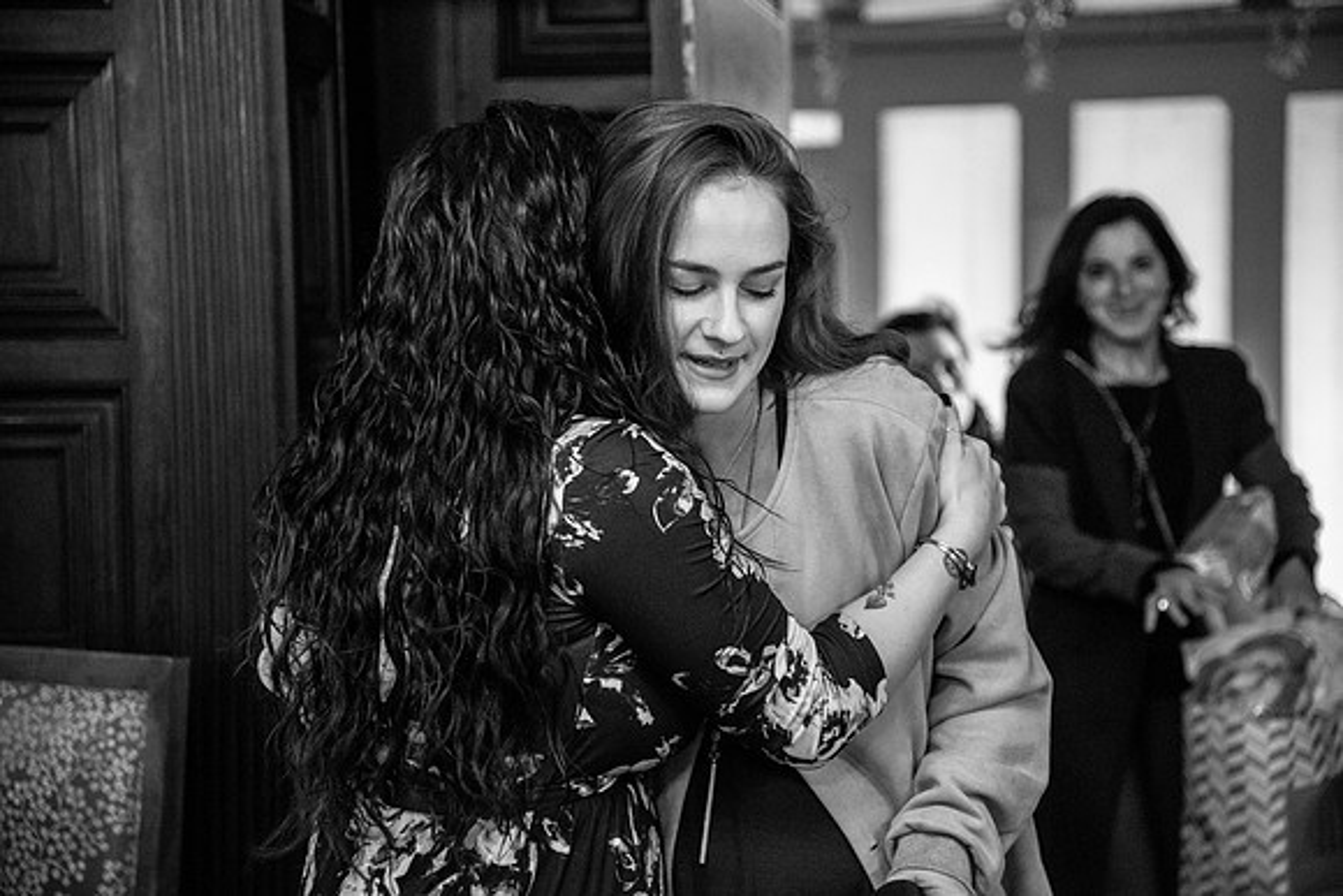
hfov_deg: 26.0
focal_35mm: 78
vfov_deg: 17.5
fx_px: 2910
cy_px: 448
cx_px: 672
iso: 3200
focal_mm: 78
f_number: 4
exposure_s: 1/200
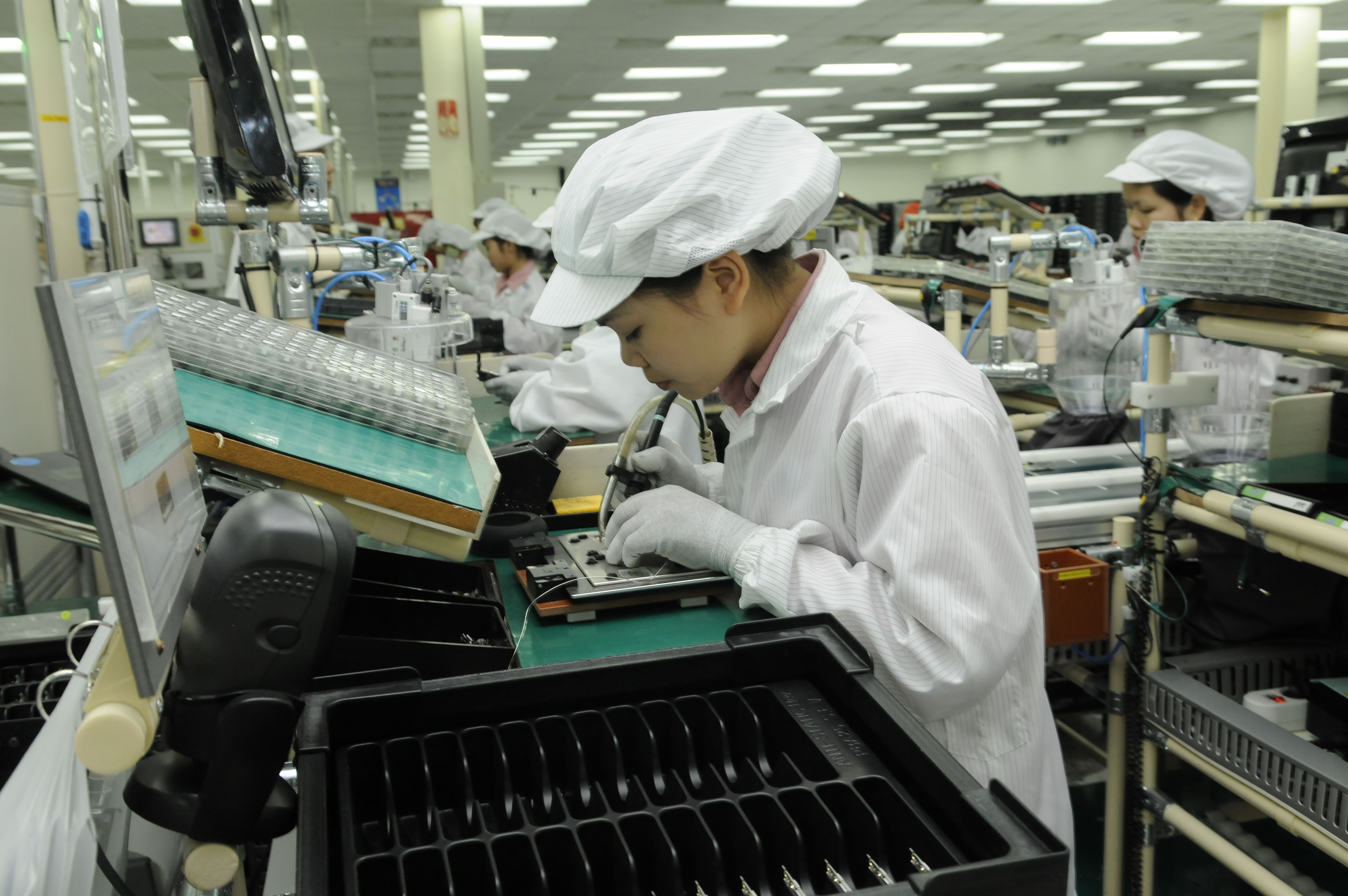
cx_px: 674
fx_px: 1234
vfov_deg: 39.9
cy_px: 448
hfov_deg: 57.3
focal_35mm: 33
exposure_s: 1/80
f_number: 5.6
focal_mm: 22
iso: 800
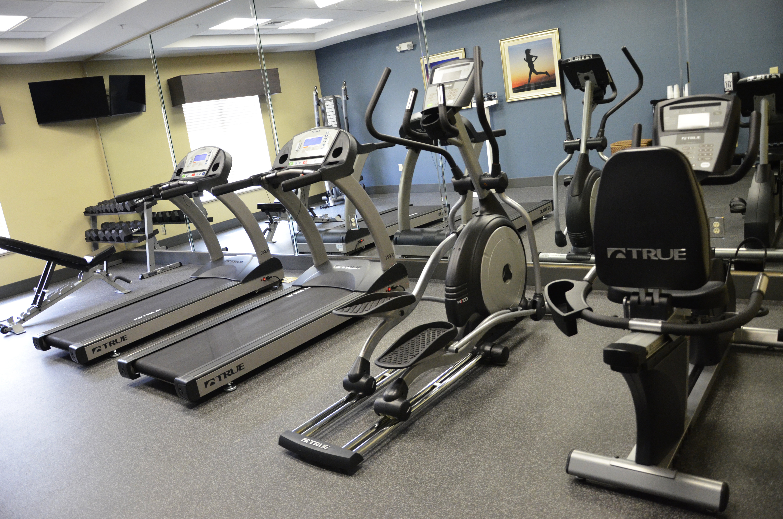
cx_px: 392
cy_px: 260
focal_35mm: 27
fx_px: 586
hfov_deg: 67.5
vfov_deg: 47.7
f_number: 4
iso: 2500
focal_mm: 18
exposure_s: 1/60
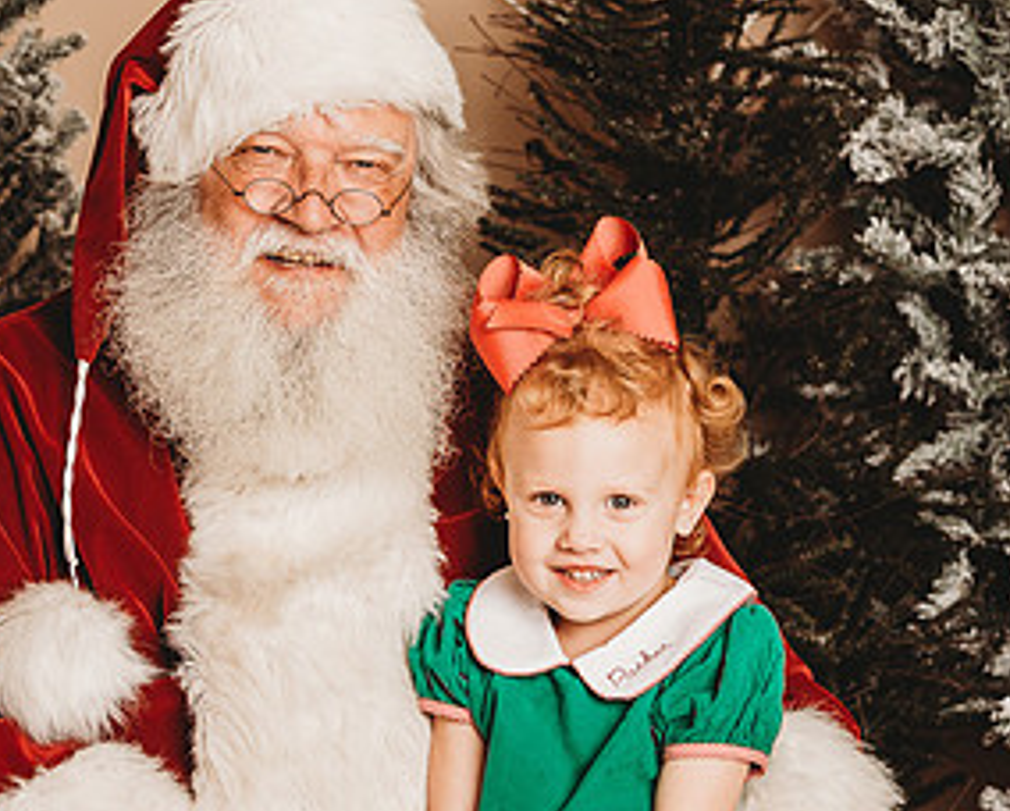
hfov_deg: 17.2
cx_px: 352
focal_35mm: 111
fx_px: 3323
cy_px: 389
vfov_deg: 13.9
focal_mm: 58
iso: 100
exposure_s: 1/160
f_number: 4
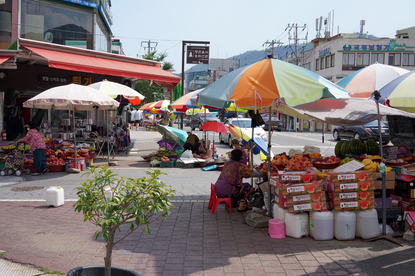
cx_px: 208
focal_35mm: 35
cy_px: 138
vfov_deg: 37.9
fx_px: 404
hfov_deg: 54.4
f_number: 11
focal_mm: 35
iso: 100
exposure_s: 1/100
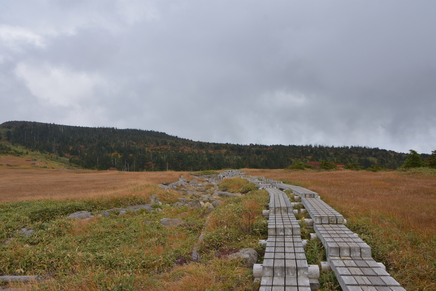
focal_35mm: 26
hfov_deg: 70.4
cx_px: 218
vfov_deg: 50.4
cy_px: 146
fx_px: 309
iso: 125
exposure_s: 1/250
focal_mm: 17
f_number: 8
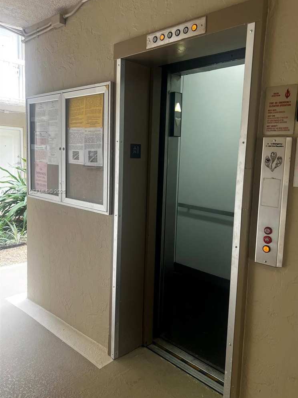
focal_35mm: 28
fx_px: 321
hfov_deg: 49.7
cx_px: 160
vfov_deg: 63.4
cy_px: 192
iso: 100
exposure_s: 1/121
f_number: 1.5
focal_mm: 5.7
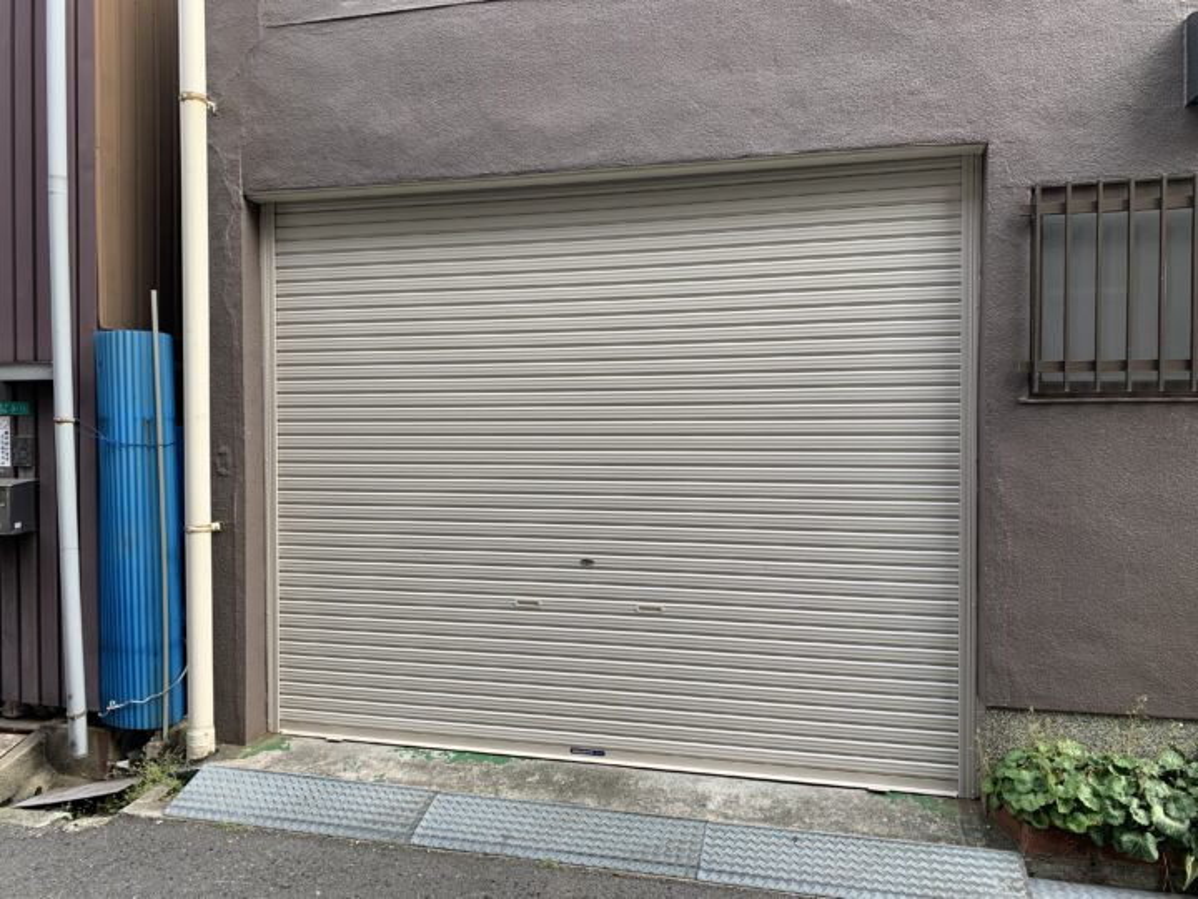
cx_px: 599
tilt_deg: +0.6
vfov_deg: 53.1
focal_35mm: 26
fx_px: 900
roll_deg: +0.5
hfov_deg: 67.3
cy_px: 450
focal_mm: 4.25
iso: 25
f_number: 1.8
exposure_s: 1/274
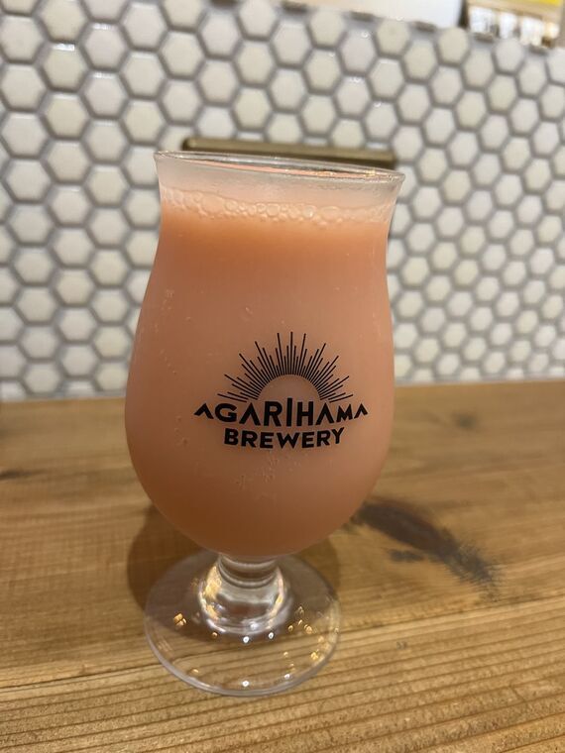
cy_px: 376
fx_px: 566
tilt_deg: -22.4
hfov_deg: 53.1
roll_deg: -4.9
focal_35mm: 26
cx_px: 282
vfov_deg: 67.3
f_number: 1.6
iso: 400
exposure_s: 1/60
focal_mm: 5.1
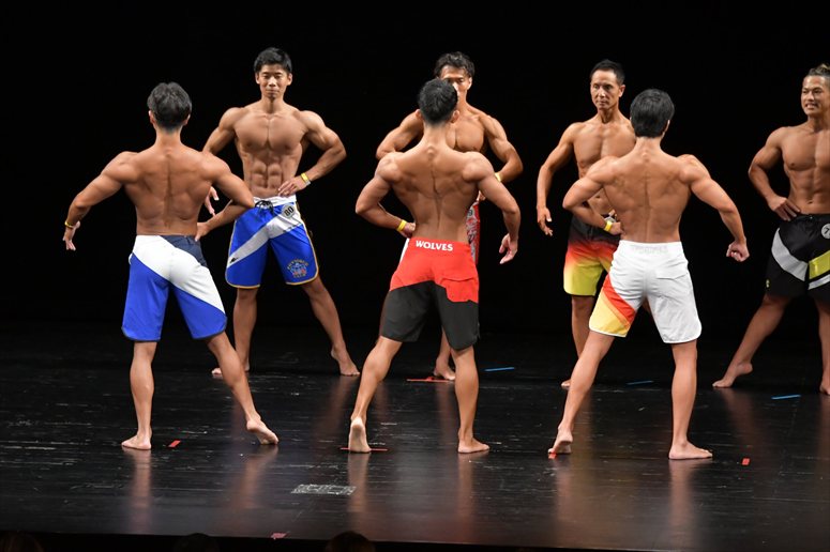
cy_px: 276
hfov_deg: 9.5
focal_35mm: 217
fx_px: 5001
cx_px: 415
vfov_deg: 6.3
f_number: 5.6
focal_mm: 145
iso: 3200
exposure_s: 1/400
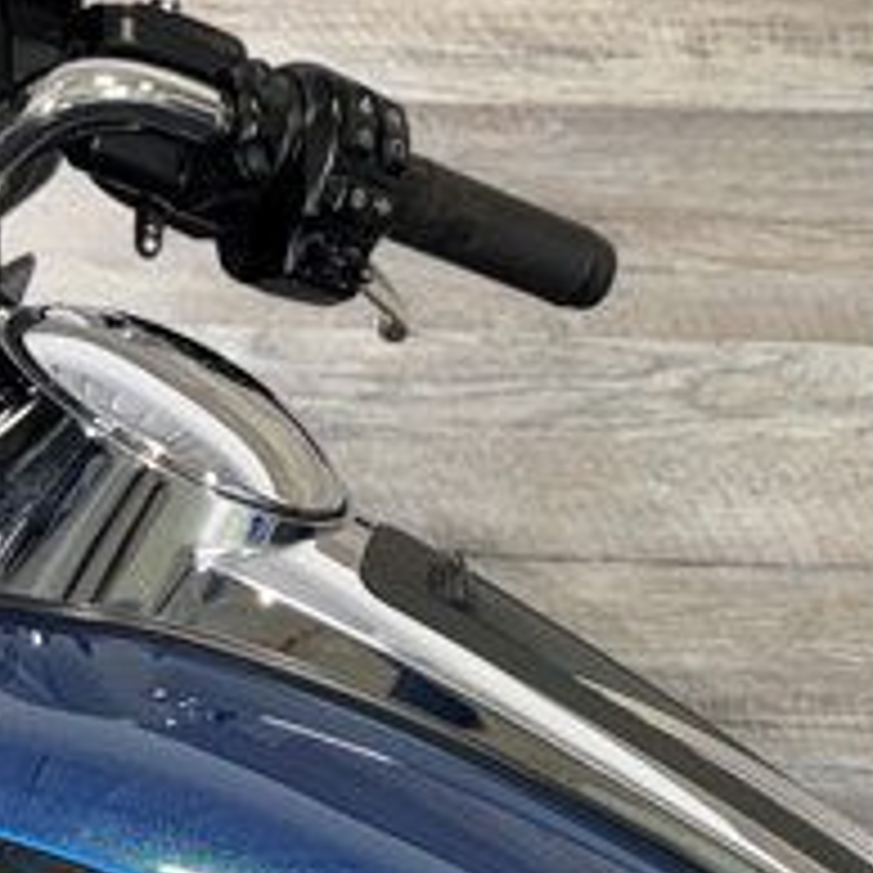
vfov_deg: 15.3
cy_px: 828
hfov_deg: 15.5
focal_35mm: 112
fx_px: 3196
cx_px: 572
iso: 64
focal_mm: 6.76
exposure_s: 1/21
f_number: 1.78
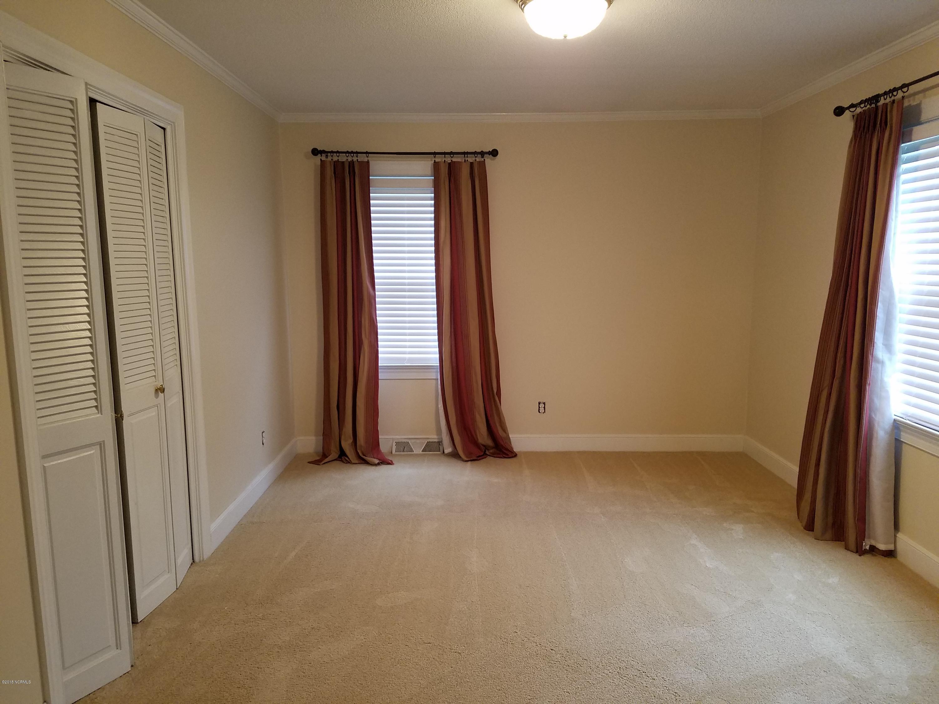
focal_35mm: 26
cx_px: 470
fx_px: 705
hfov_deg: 67.3
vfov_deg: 53.1
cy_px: 352
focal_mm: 4.2
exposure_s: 1/24
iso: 160
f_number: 1.7
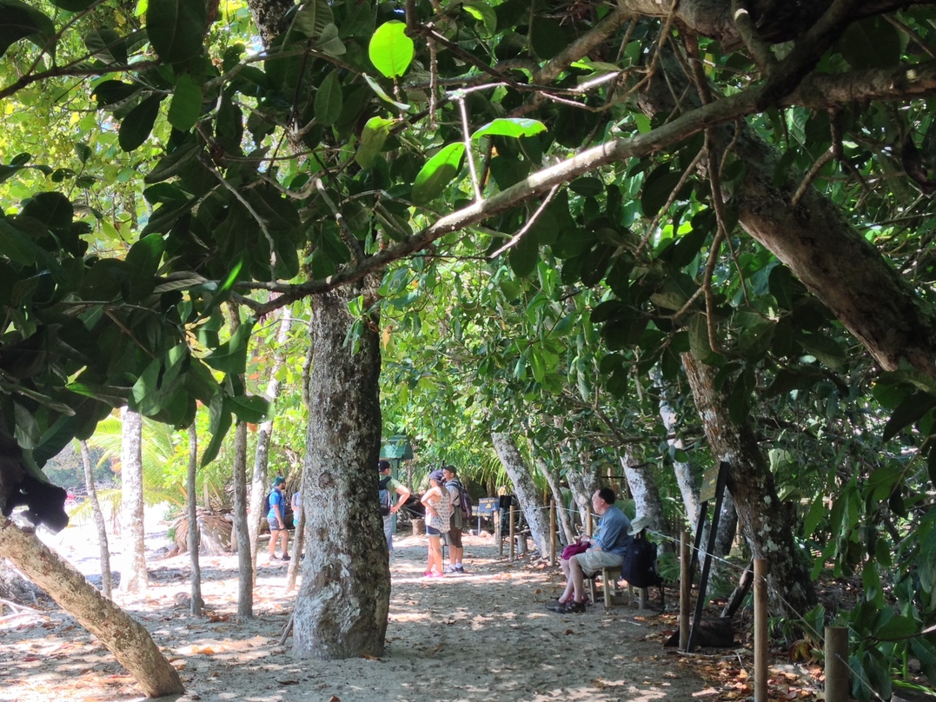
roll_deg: -0.7
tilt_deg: -2.8
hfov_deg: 36.8
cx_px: 435
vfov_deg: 27.9
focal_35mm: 52
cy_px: 447
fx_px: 1406
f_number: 2.4
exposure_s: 1/125
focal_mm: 4.28
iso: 50
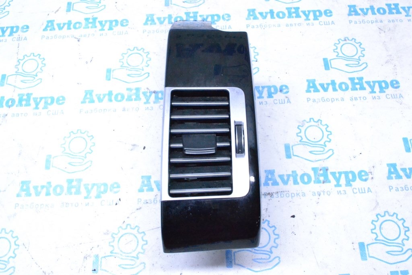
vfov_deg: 36.9
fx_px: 412
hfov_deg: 53.1
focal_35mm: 36
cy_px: 138
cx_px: 206
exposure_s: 1/125
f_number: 10
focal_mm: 24
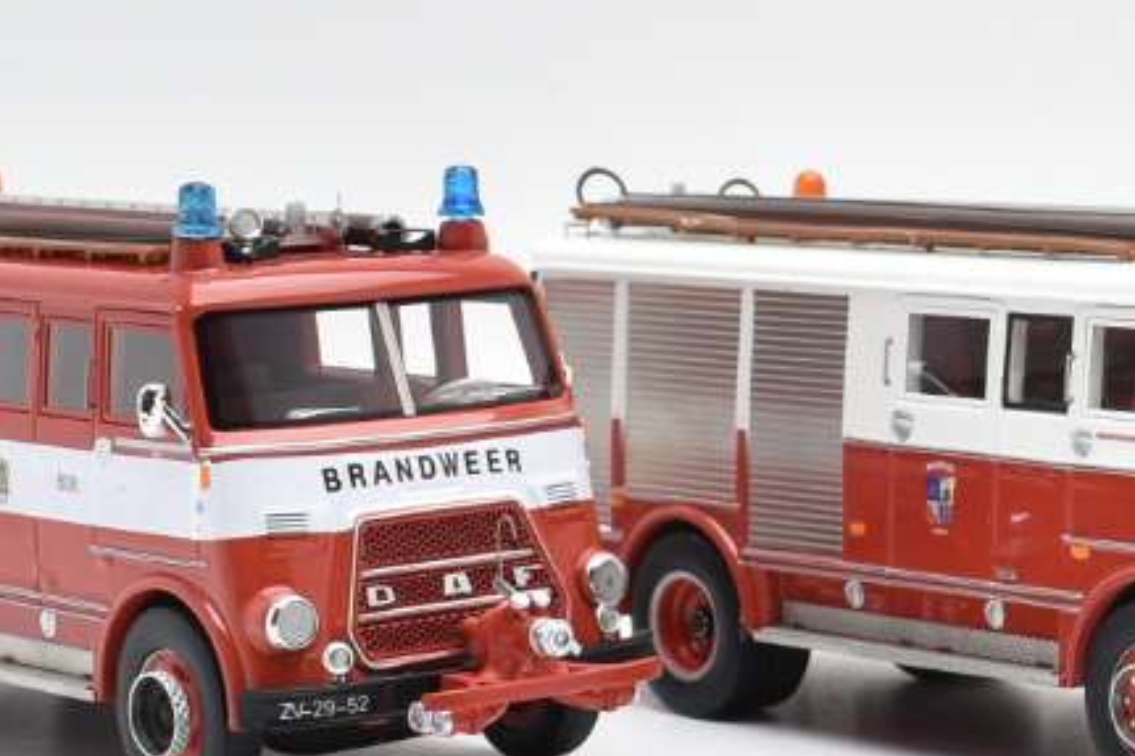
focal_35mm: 124
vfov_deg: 11.0
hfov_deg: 15.8
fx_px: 3908
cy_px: 598
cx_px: 1417
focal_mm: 22
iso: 200
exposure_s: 1/60
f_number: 9
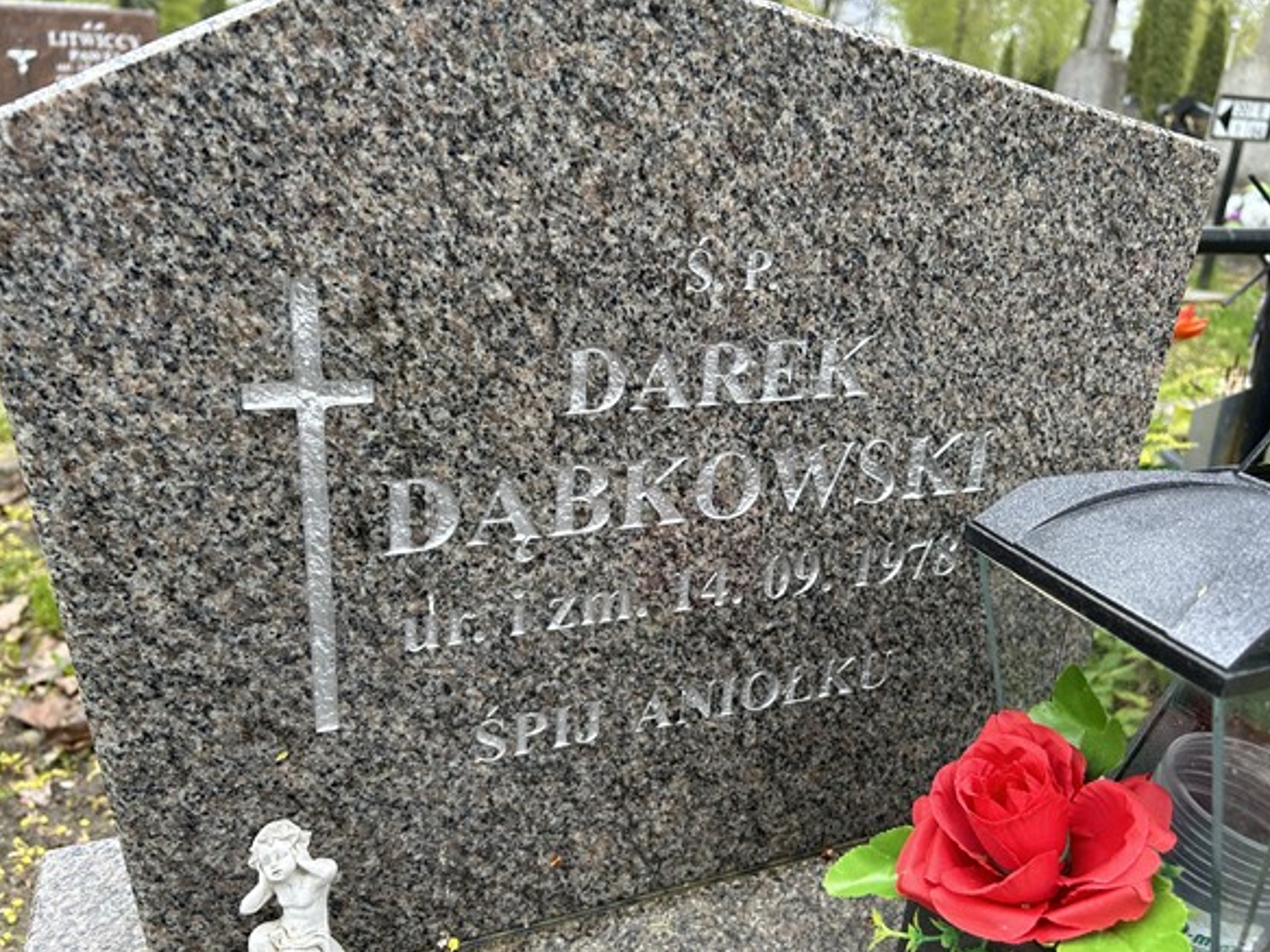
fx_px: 990
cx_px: 618
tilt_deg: -20.1
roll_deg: -3.2
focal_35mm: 27
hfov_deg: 65.3
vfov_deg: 51.3
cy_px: 462
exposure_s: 1/528
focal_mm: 5.7
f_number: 1.5
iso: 50
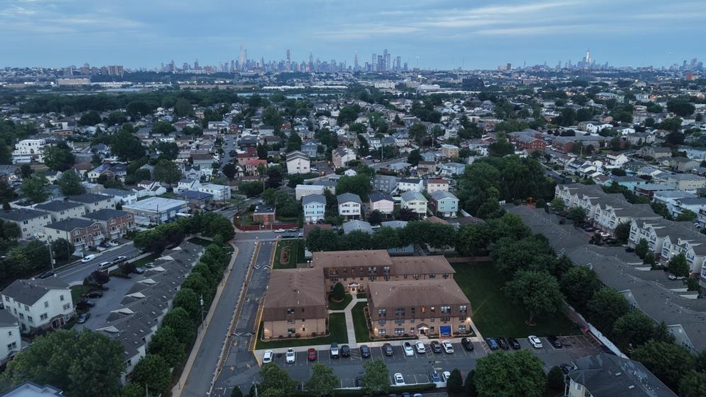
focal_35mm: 27
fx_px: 505
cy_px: 206
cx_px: 357
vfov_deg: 42.9
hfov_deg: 69.9
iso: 200
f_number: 1.8
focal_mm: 8.67
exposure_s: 1/40
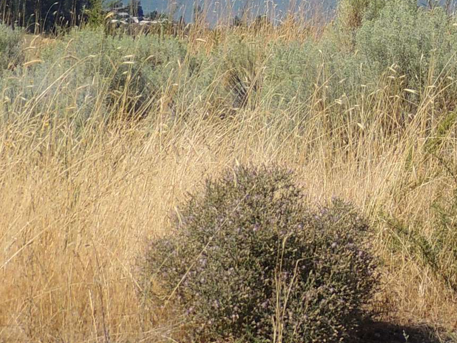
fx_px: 2364
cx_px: 801
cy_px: -76
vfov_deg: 8.2
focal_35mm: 179
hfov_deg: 10.4
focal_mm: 8.9
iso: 100
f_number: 3.6
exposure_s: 1/1250
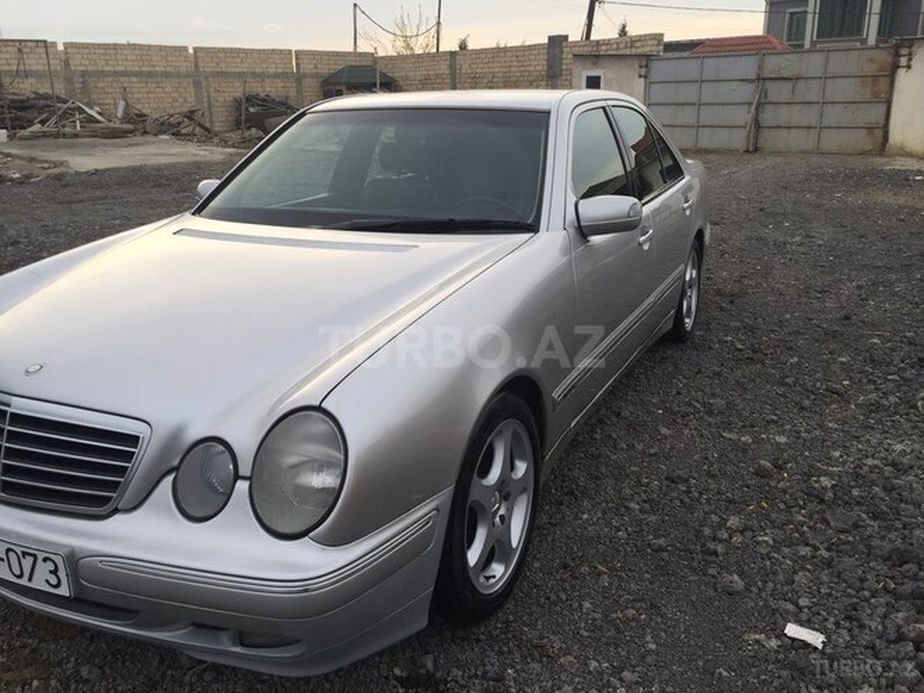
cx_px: 462
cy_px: 346
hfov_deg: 61.7
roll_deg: +0.4
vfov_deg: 48.2
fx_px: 774
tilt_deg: -17.1
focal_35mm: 29
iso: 32
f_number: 2.2
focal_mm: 4.15
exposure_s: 1/233
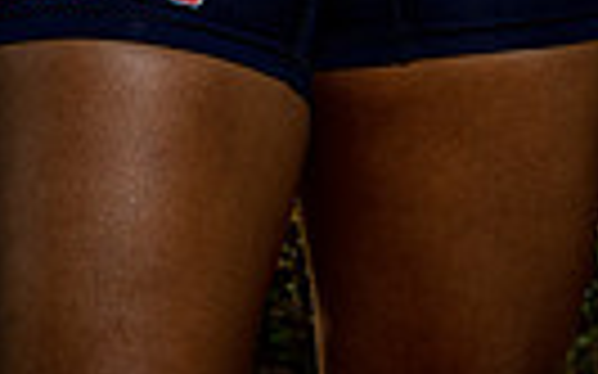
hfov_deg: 10.9
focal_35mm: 193
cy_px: -590
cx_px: 234
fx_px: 3144
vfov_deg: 6.4
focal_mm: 56
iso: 100
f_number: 10
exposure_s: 1/125
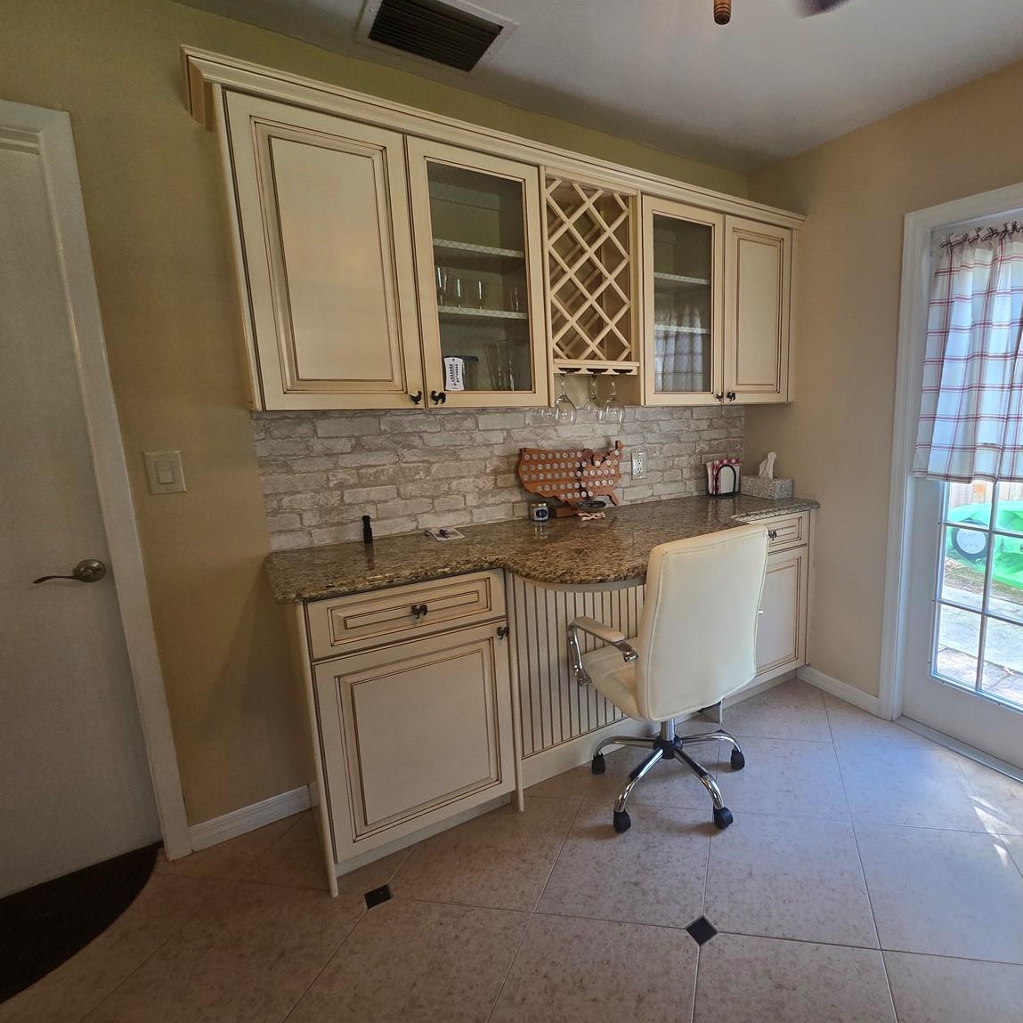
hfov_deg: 84.8
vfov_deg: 87.4
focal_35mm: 16
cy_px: 498
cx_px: 670
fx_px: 535
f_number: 2.2
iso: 125
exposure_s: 1/60
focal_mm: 2.2
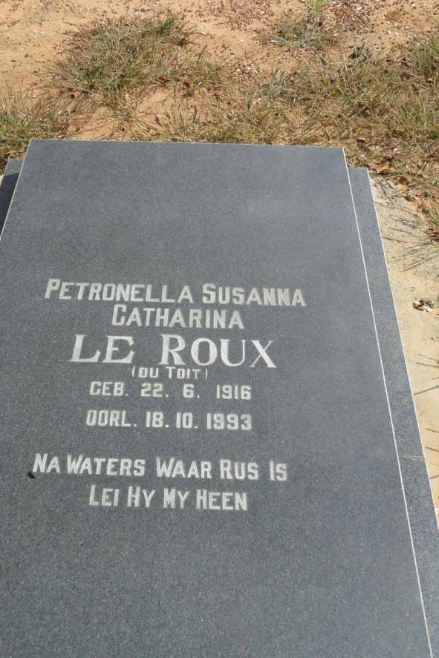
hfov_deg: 35.0
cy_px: 332
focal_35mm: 38
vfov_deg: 50.7
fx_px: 695
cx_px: 197
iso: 100
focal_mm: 4.9
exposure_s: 1/1000
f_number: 3.5
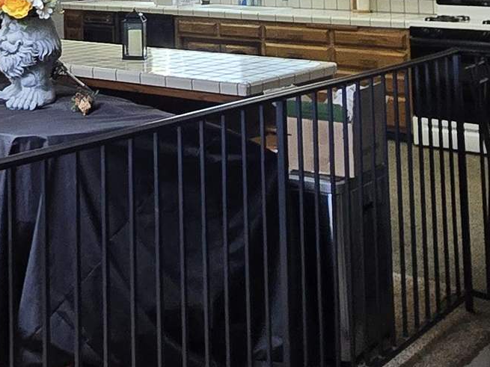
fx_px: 863
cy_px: -153
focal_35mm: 61
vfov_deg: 21.0
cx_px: 28
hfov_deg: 30.0
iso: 320
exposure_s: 1/60
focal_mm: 2.2
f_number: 2.2
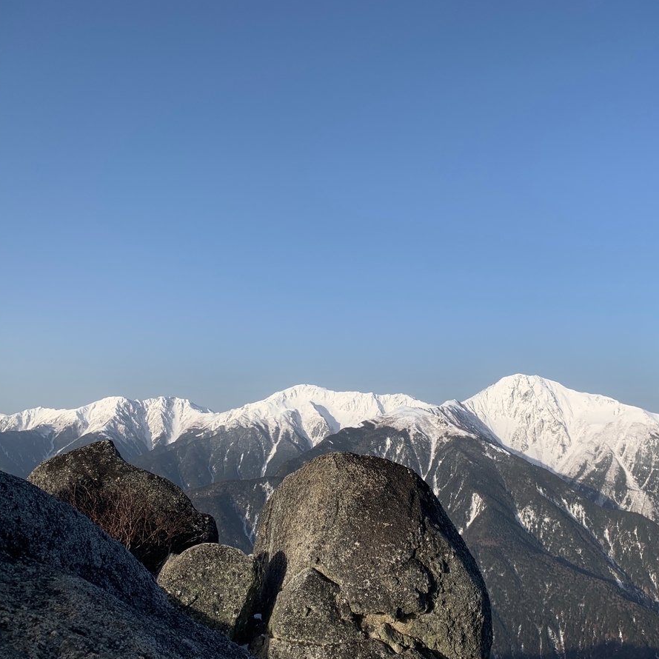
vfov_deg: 52.5
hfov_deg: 52.4
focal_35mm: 31
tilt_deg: +10.0
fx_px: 668
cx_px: 375
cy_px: 330
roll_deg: +0.0
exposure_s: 1/2114
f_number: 1.8
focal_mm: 4.25
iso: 25
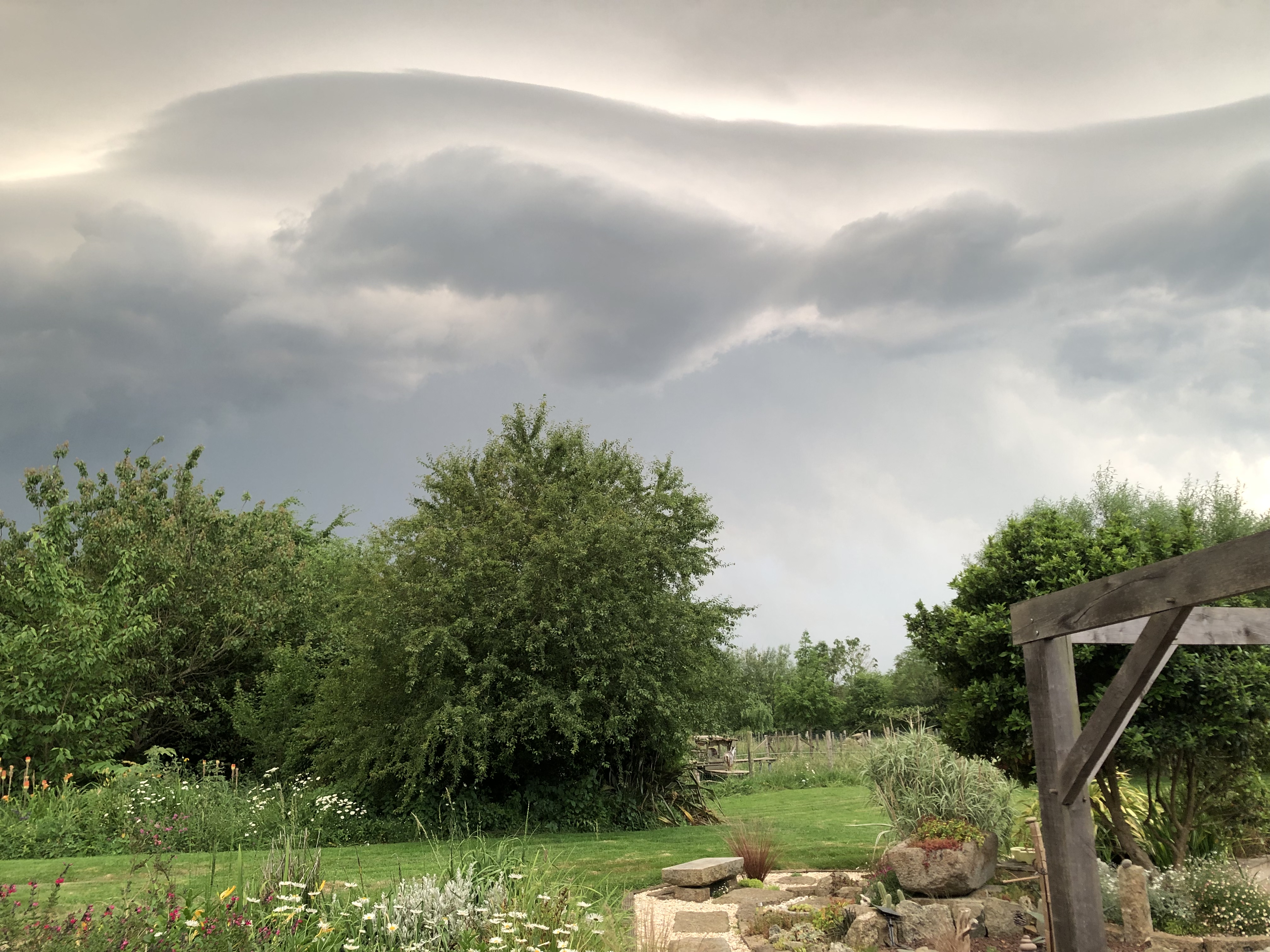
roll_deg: +0.5
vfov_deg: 49.7
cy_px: 476
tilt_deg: +12.8
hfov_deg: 63.4
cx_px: 635
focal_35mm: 28
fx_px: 1027
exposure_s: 1/30
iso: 25
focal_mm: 3.99
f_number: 1.8
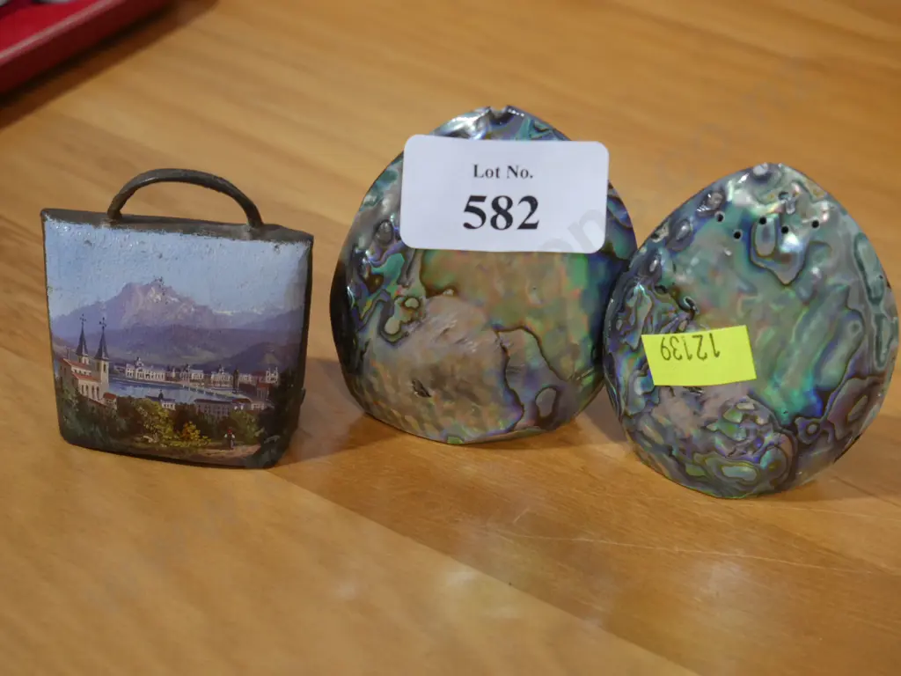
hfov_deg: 28.6
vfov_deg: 21.6
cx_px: 450
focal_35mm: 68
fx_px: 1770
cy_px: 338
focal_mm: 34
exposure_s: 1/80
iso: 1250
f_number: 5.4
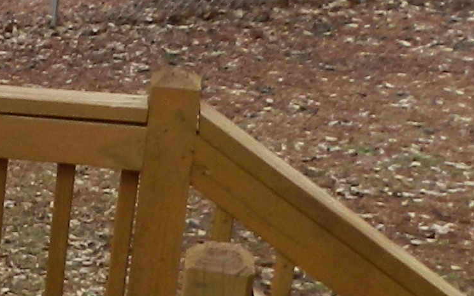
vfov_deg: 10.0
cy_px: 143
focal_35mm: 131
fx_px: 1692
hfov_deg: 13.5
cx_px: -498
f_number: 3.4
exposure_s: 1/100
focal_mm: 4
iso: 160
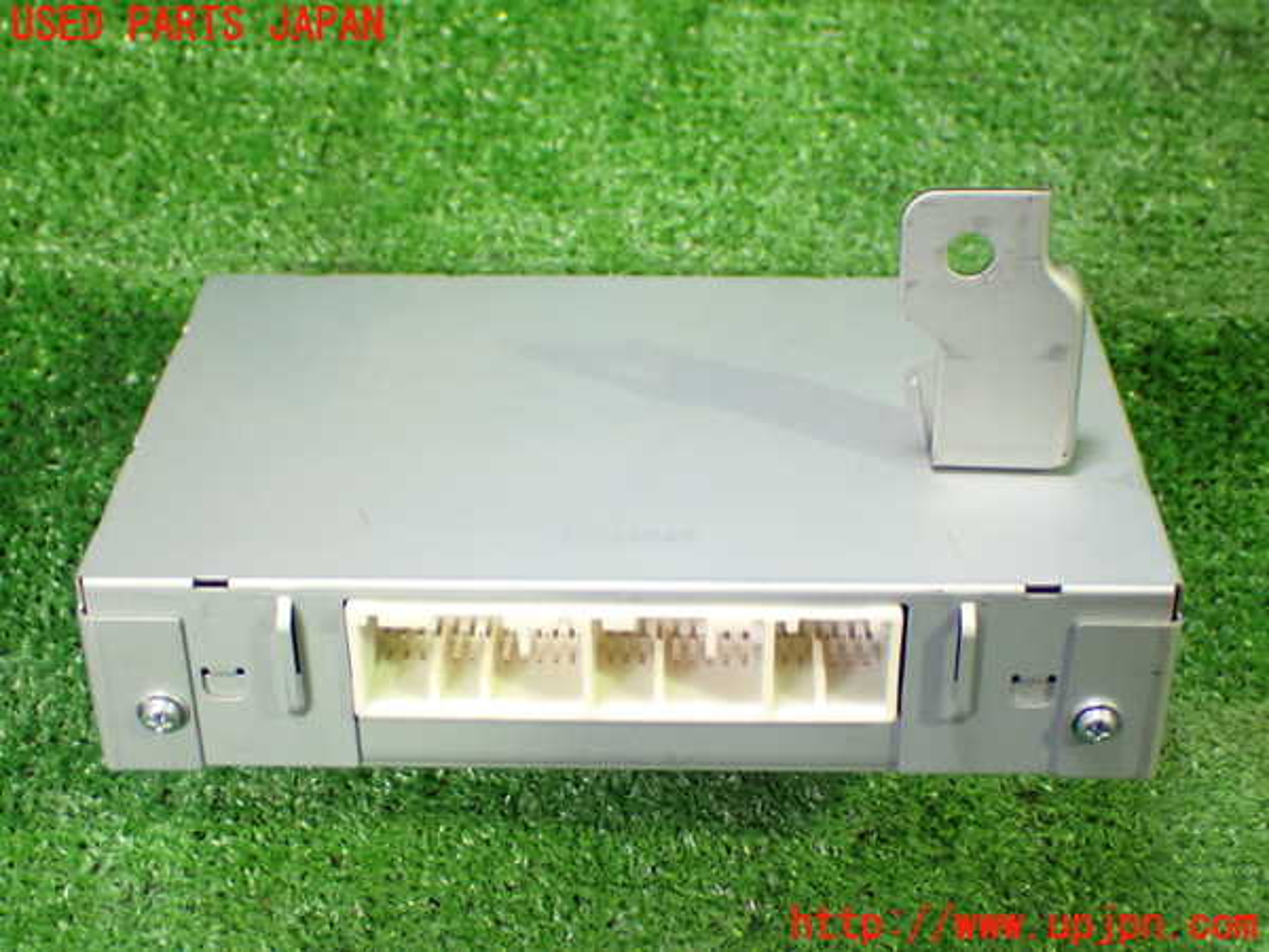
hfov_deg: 35.5
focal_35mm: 54
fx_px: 1980
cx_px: 634
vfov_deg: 27.0
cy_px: 476
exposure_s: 1/50
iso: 1250
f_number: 3.3
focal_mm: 9.65
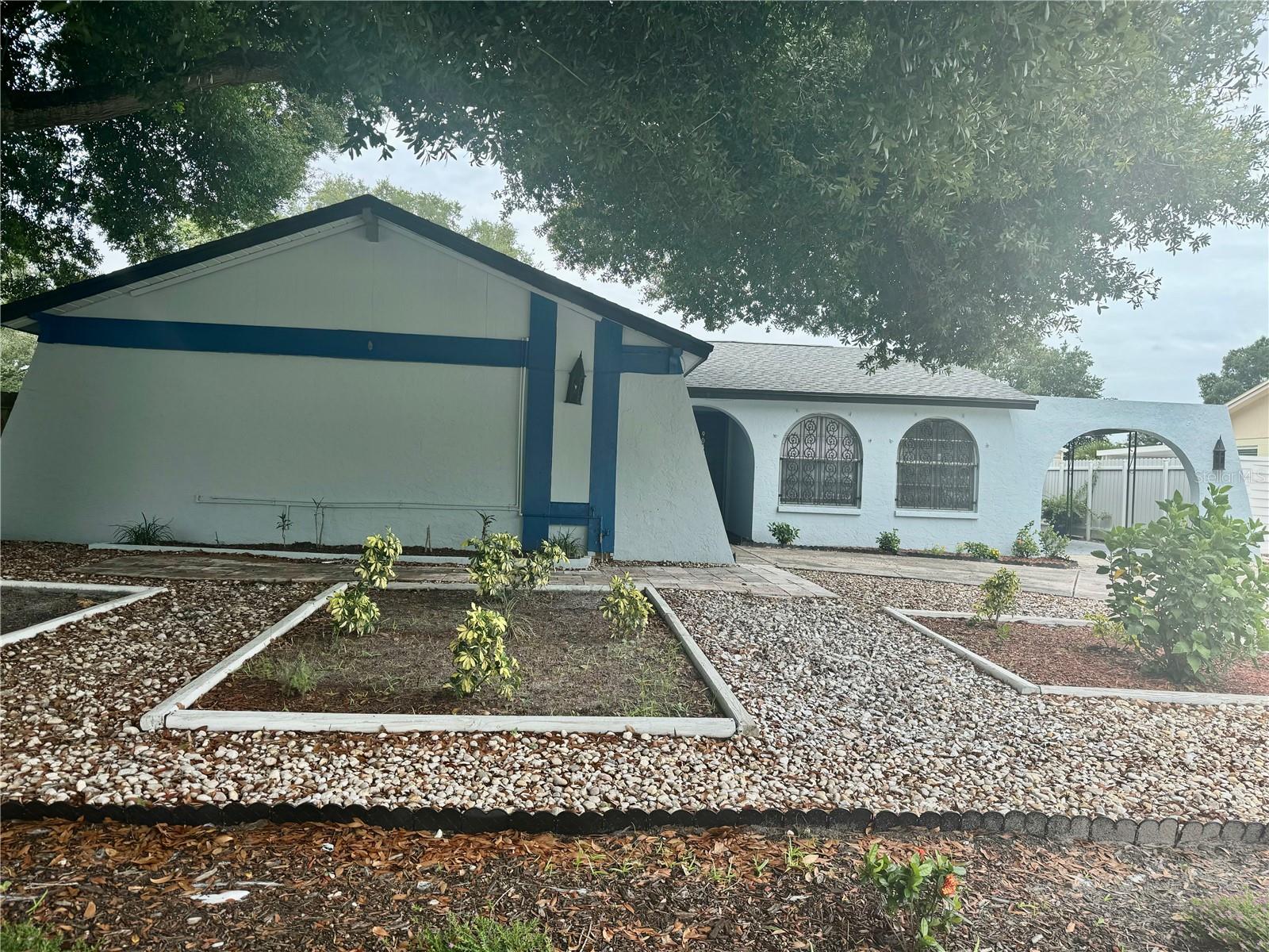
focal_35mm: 24
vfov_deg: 56.8
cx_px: 634
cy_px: 476
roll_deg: -2.6
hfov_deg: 71.6
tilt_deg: -0.2
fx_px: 880
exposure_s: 1/1238
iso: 80
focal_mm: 6.76
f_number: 1.78
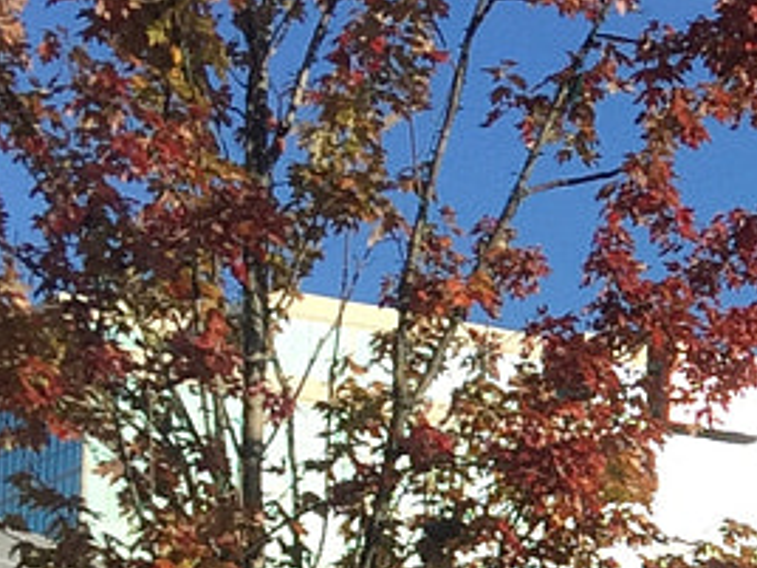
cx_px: 1842
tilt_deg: +9.8
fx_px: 3783
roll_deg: +1.0
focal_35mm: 173
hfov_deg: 10.0
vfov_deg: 8.5
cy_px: 670
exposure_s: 1/989
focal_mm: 4.15
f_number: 2.2
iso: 32
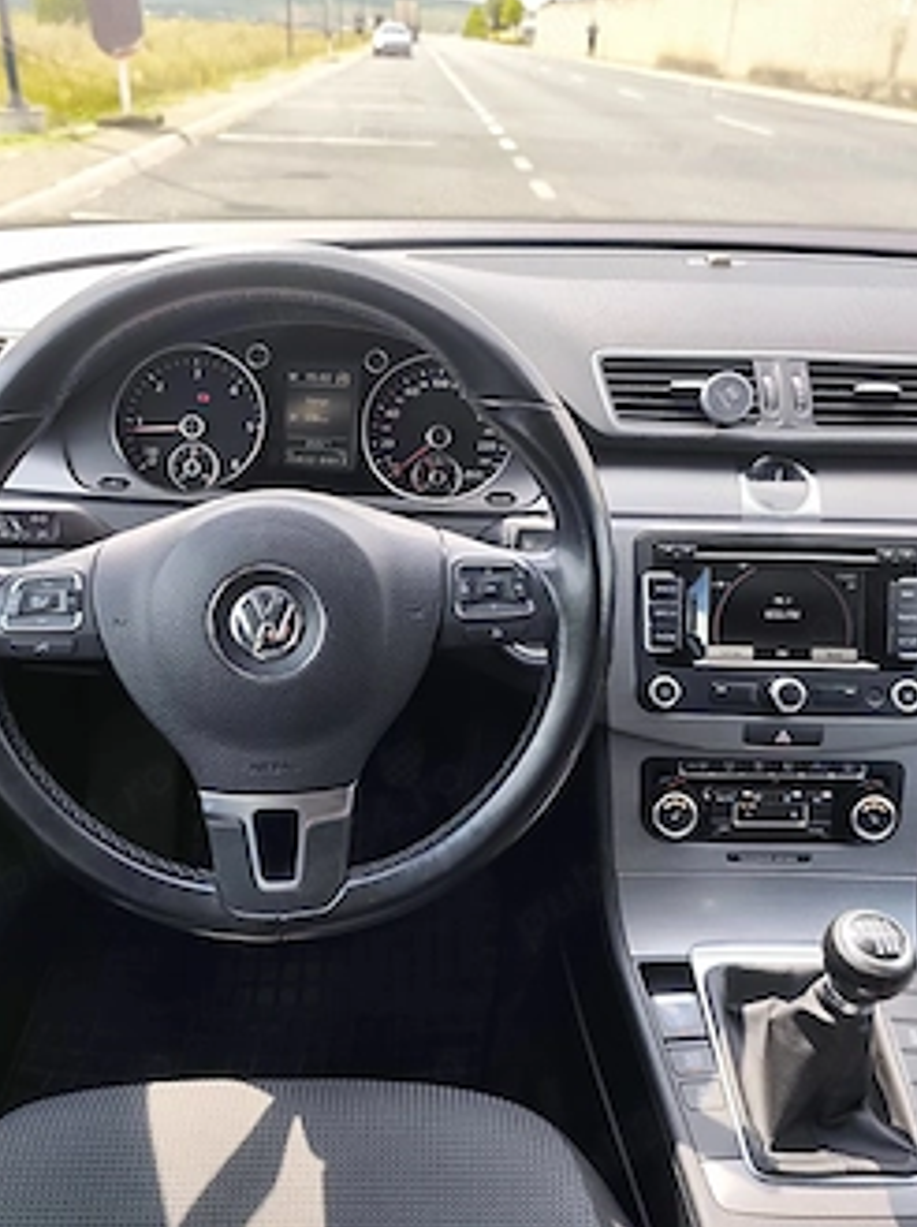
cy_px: 604
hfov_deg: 49.6
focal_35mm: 28
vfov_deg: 63.5
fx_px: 991
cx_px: 417
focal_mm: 6.19
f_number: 1.65
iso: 50
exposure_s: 1/200
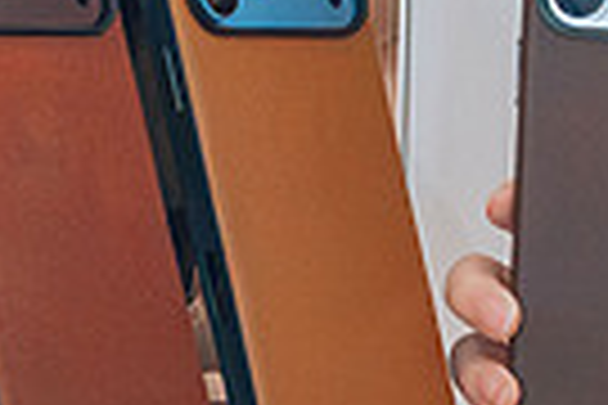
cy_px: 315
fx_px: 8071
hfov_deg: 4.3
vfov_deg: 2.9
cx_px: 734
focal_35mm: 478
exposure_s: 1/100
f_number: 7.1
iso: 6400
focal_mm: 55
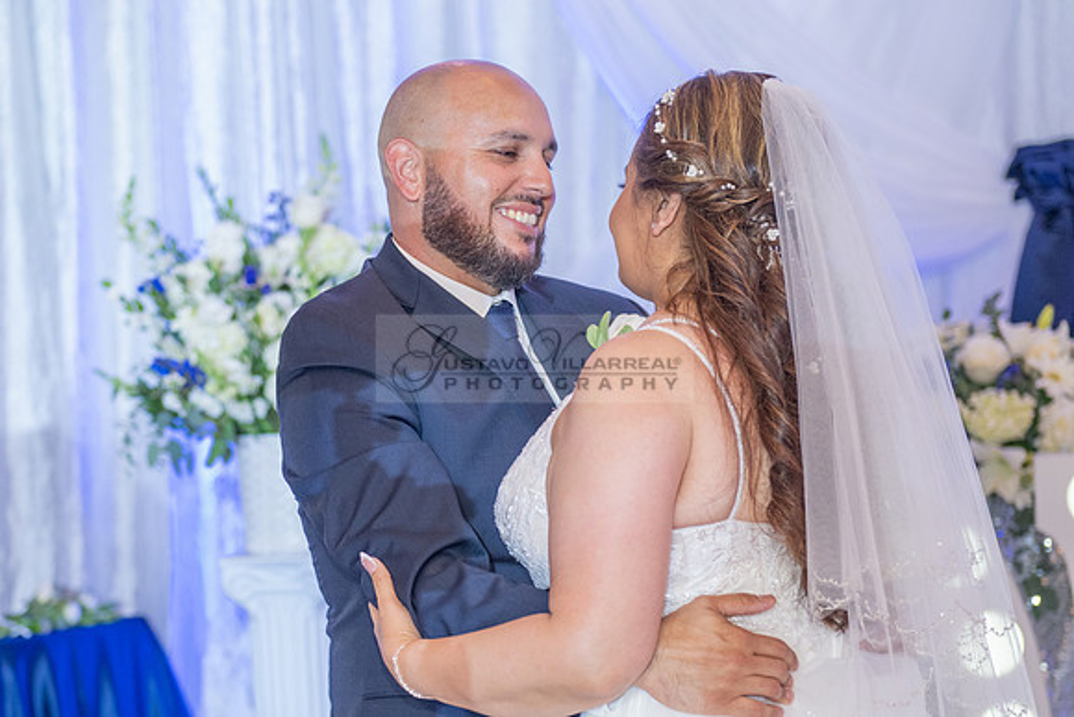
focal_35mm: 100
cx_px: 303
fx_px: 2997
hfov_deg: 20.2
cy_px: 514
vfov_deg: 13.6
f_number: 3.5
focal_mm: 70
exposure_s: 1/160
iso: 1600
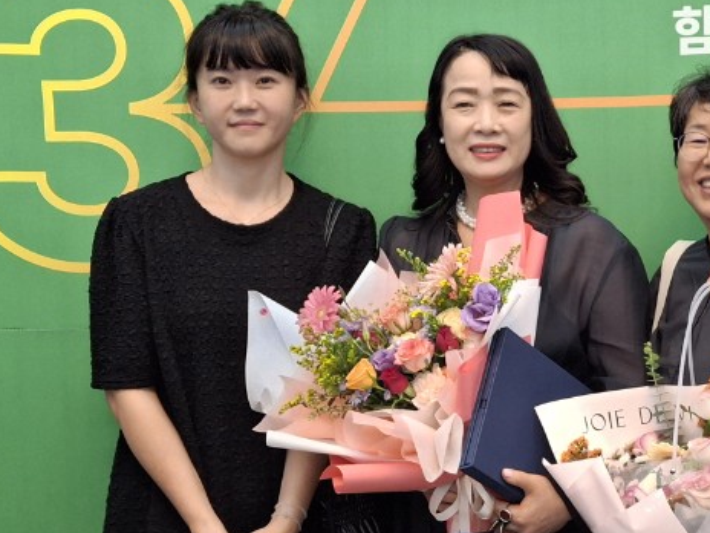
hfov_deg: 27.4
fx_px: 1415
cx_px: 604
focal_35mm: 69
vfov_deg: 21.3
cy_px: 230
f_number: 1.8
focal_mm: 4.69
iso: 250
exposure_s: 1/120
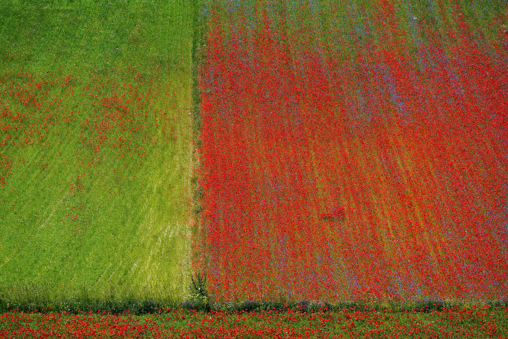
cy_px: 170
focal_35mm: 209
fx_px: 2949
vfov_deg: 6.6
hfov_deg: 9.8
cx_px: 254
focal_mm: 209
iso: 125
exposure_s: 1/400
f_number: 7.1
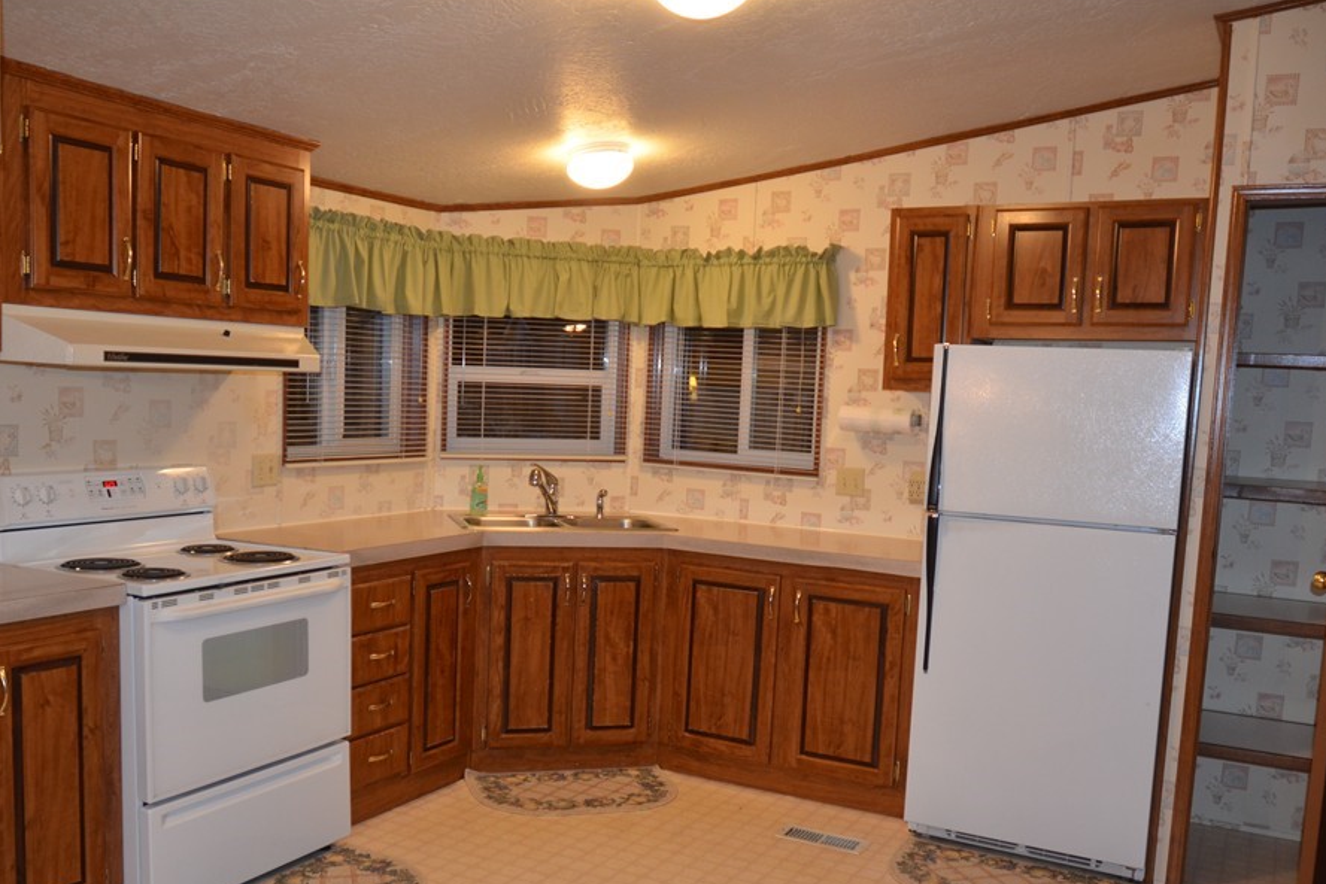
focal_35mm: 33
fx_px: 1216
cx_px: 609
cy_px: 524
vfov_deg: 39.8
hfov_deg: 57.1
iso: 560
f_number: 3.5
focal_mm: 18
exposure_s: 1/60
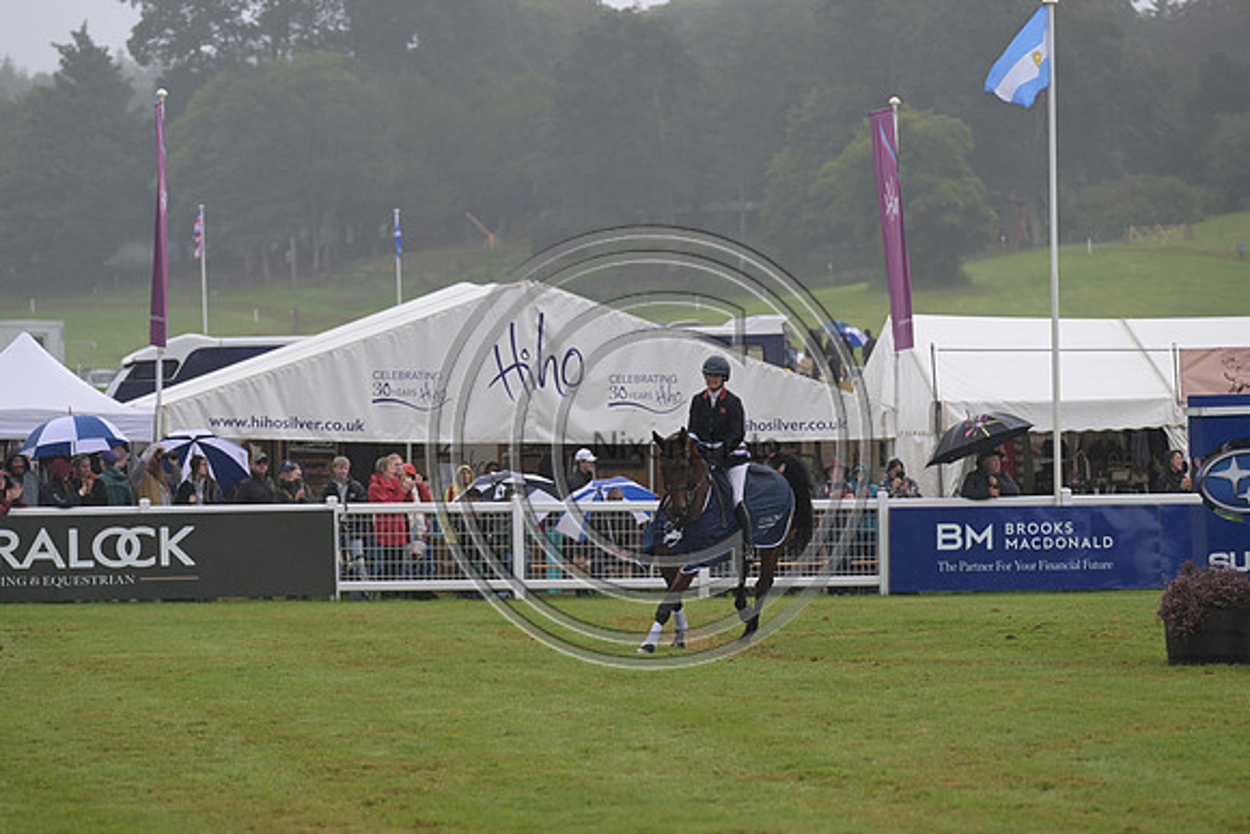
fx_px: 6946
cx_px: 625
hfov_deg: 10.3
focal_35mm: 200
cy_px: 417
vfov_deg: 6.9
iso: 560
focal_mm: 200
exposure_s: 1/800
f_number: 5.6
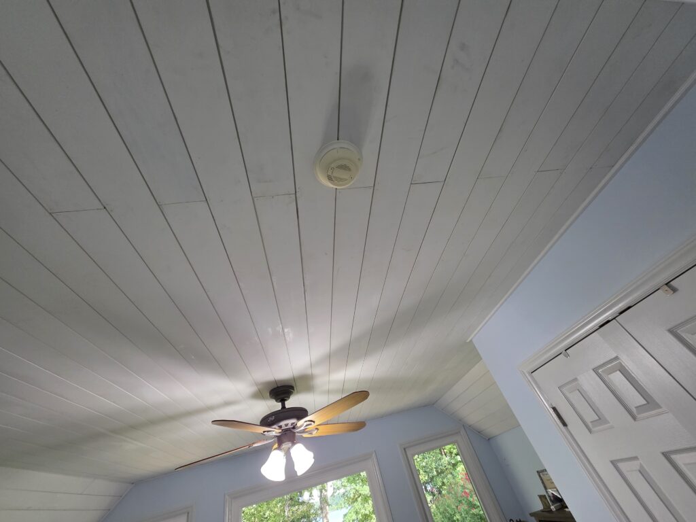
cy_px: 261
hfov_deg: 106.2
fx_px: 261
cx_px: 348
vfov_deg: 89.9
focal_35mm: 13
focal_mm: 2.2
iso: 200
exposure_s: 1/120
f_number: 1.9
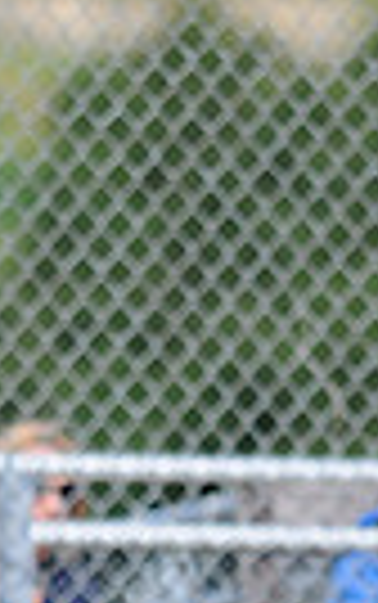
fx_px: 25346
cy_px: 927
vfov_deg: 1.4
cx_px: 52
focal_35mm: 1541
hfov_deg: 0.9
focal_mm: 300
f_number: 4
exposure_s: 1/1250
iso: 200
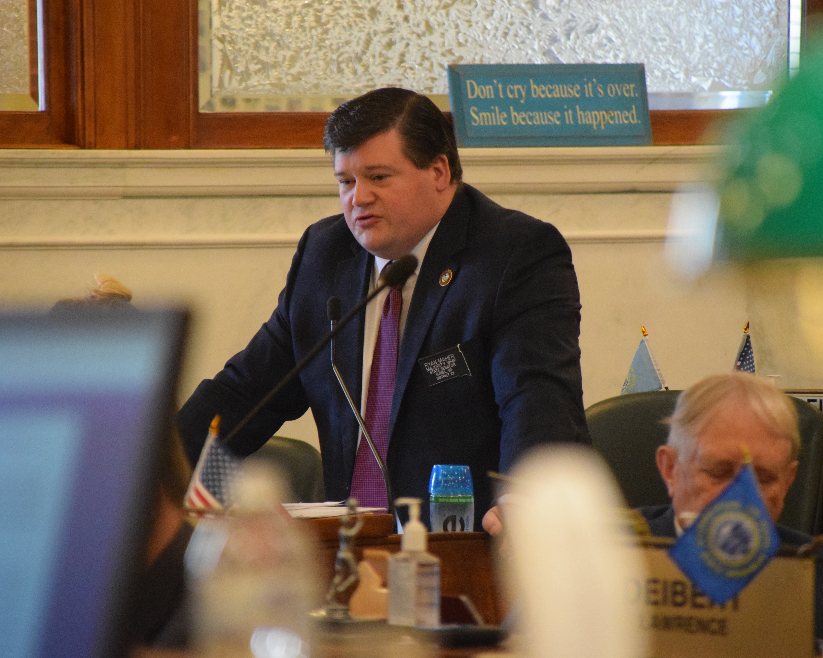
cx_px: 400
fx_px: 8257
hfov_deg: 5.7
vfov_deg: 4.6
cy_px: 330
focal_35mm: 339
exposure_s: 1/125
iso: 4500
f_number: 6.3
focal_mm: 200
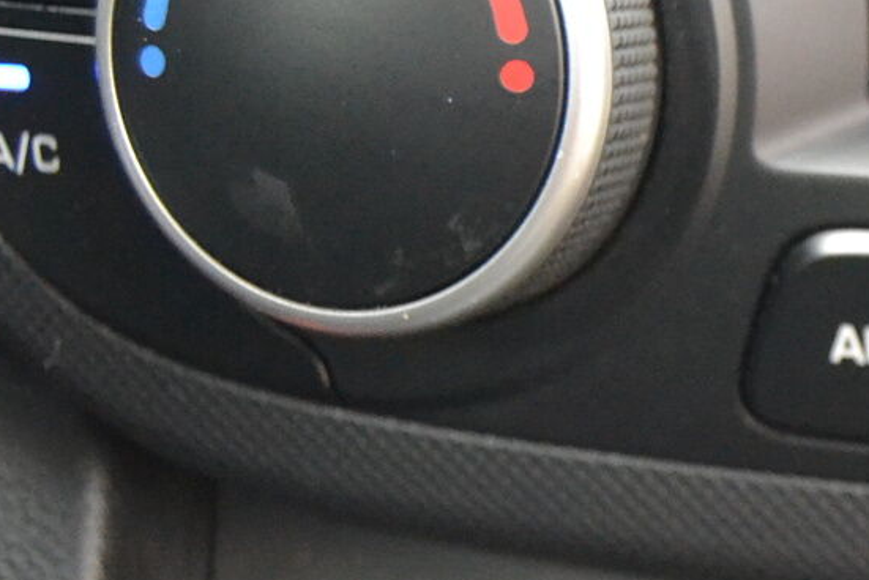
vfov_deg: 14.6
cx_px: 1244
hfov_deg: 19.3
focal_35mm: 94
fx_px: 2270
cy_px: 276
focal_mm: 18
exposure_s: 1/60
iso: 3200
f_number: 3.5
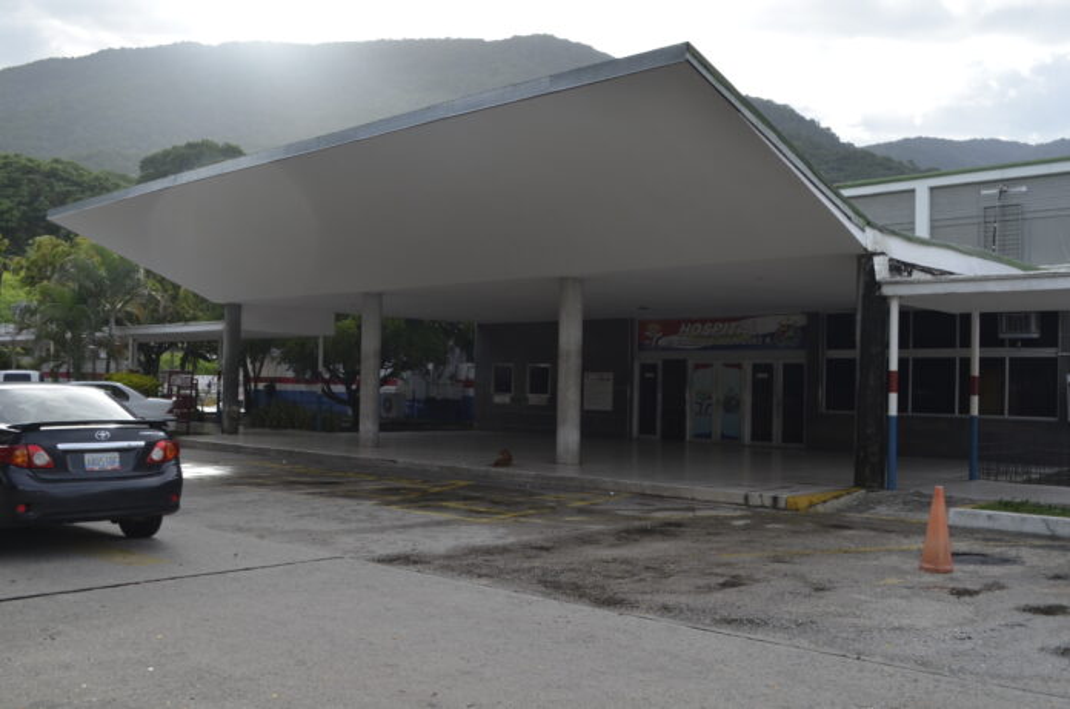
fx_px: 1068
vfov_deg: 36.7
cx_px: 535
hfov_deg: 53.2
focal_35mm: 36
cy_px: 354
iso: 200
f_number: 7.1
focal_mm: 24
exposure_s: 1/200
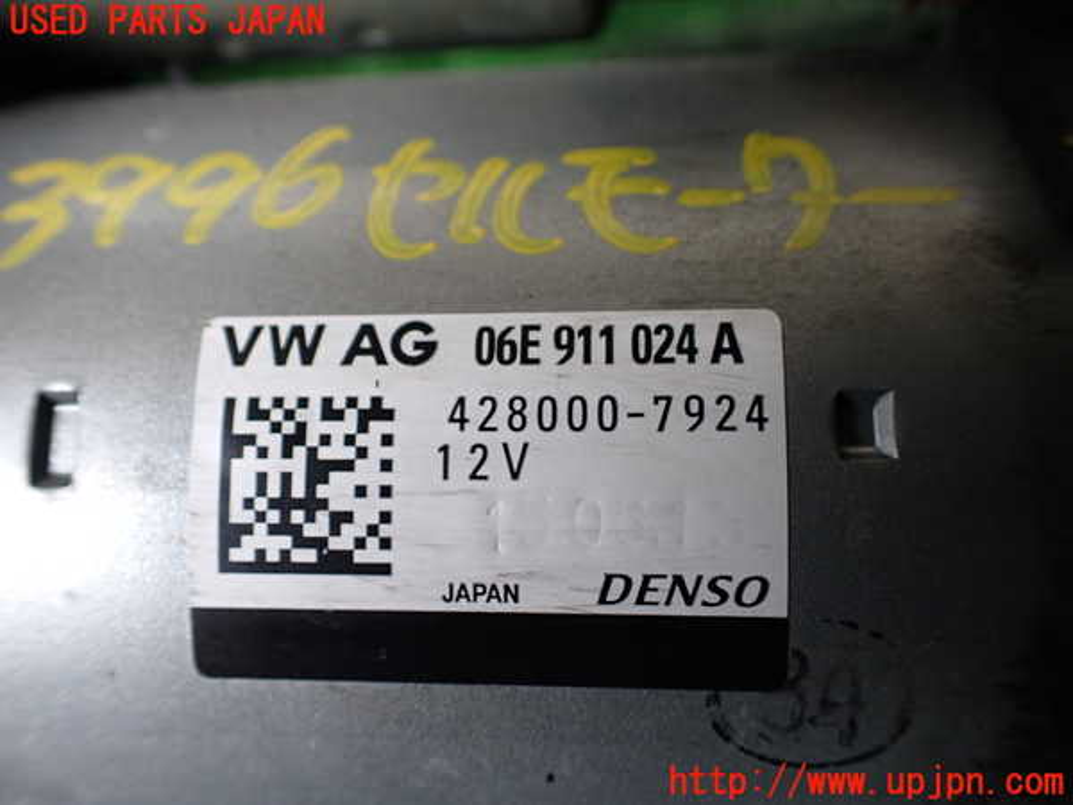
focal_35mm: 30
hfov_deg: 60.0
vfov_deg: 46.8
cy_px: 402
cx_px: 536
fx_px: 930
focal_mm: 5.4
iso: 200
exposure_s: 1/125
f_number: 2.3
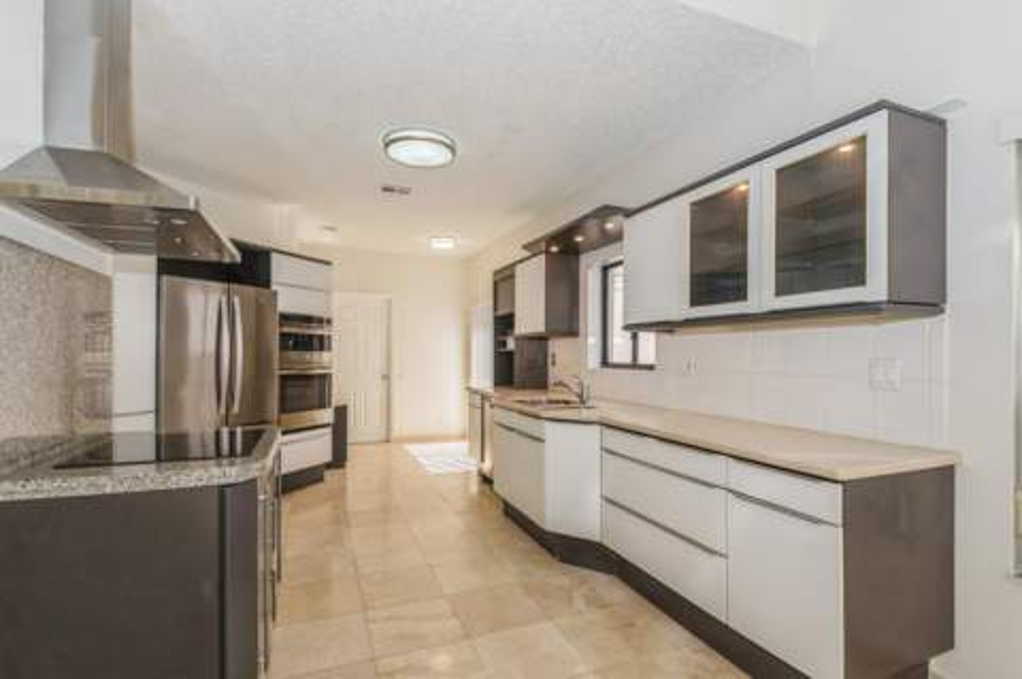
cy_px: 340
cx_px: 511
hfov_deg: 57.3
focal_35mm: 33
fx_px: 936
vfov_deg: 39.9
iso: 200
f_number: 7.1
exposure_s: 1/200
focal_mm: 22
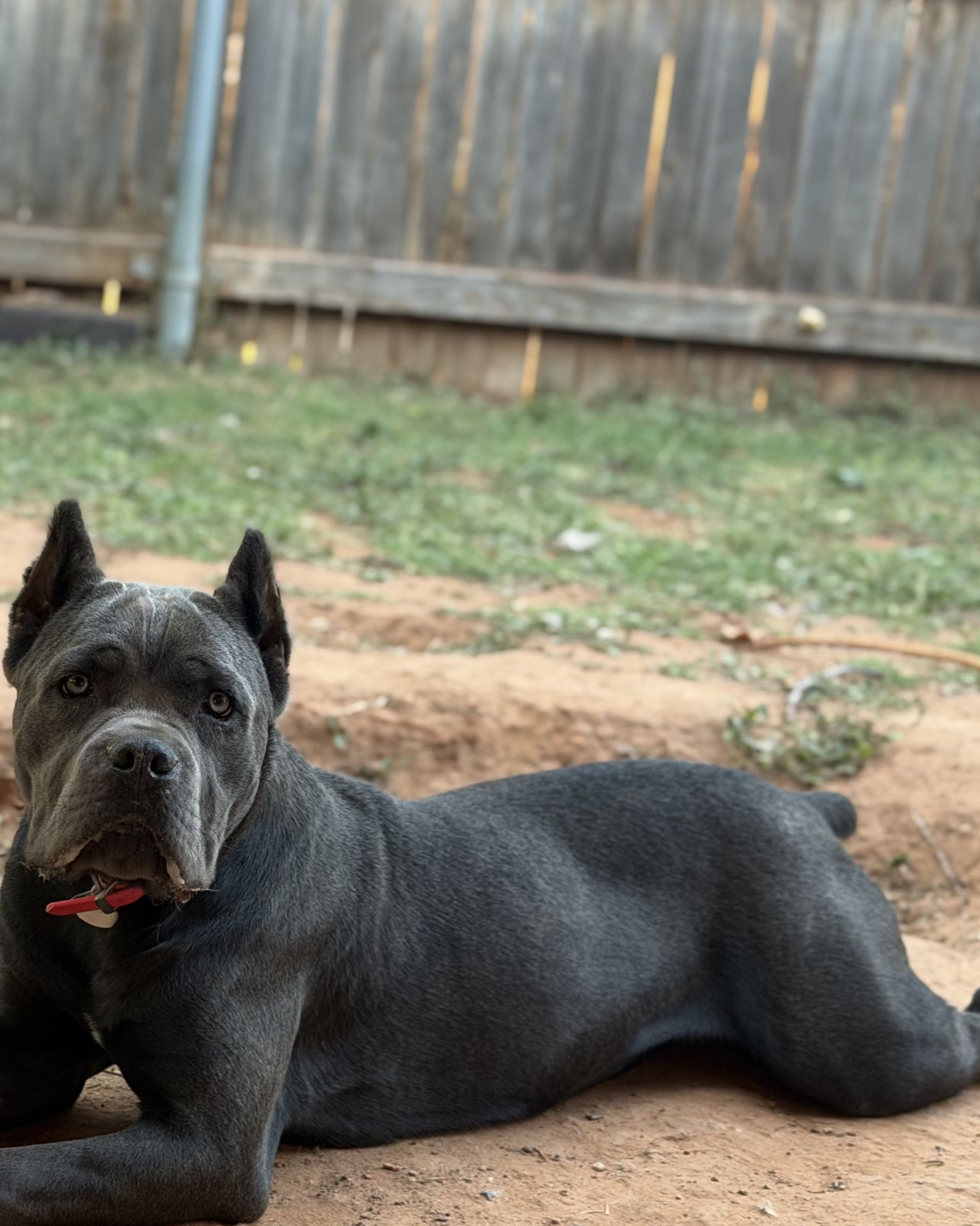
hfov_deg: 18.1
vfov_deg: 22.7
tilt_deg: -14.4
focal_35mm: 84
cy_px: 710
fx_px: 3046
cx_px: 208
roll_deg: -6.6
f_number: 1.78
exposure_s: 1/96
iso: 100
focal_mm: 6.76
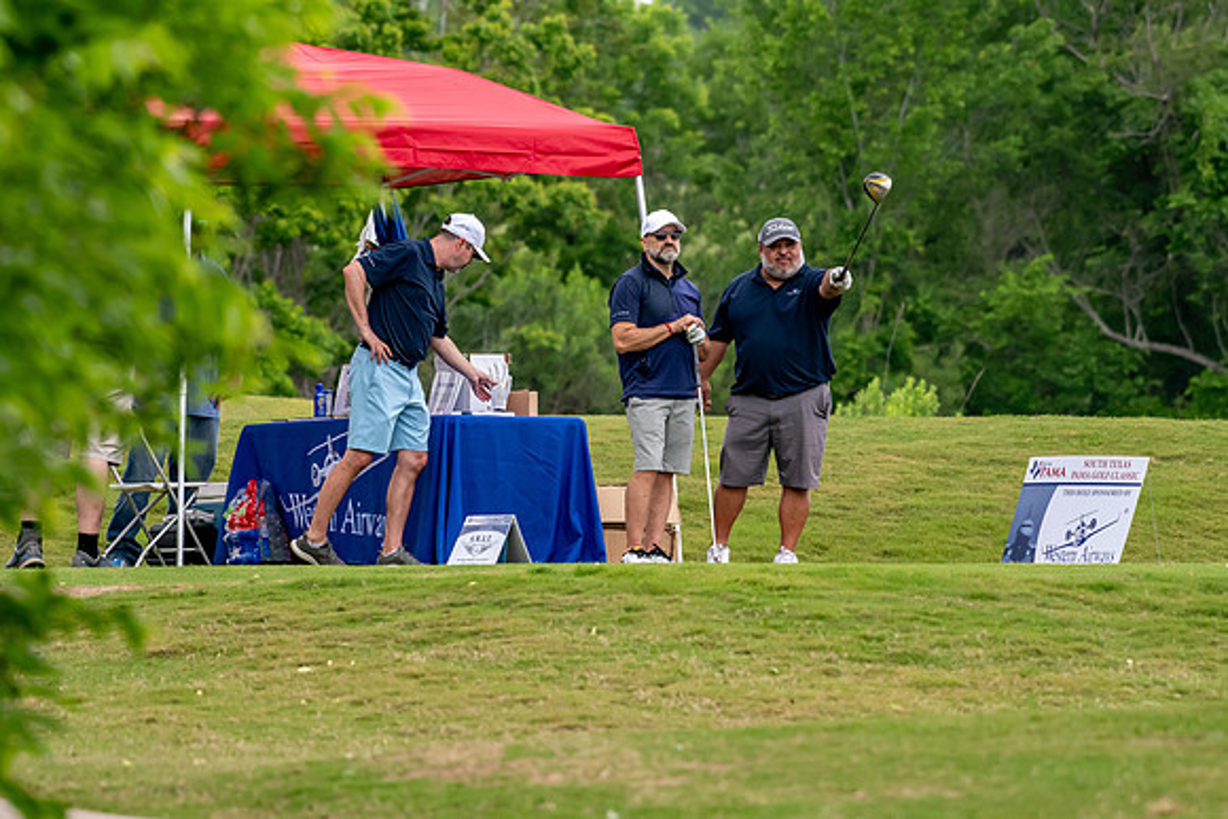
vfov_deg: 3.4
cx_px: 614
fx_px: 13818
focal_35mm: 405
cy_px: 410
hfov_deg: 5.1
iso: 1600
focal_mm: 270
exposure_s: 1/2000
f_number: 5.6
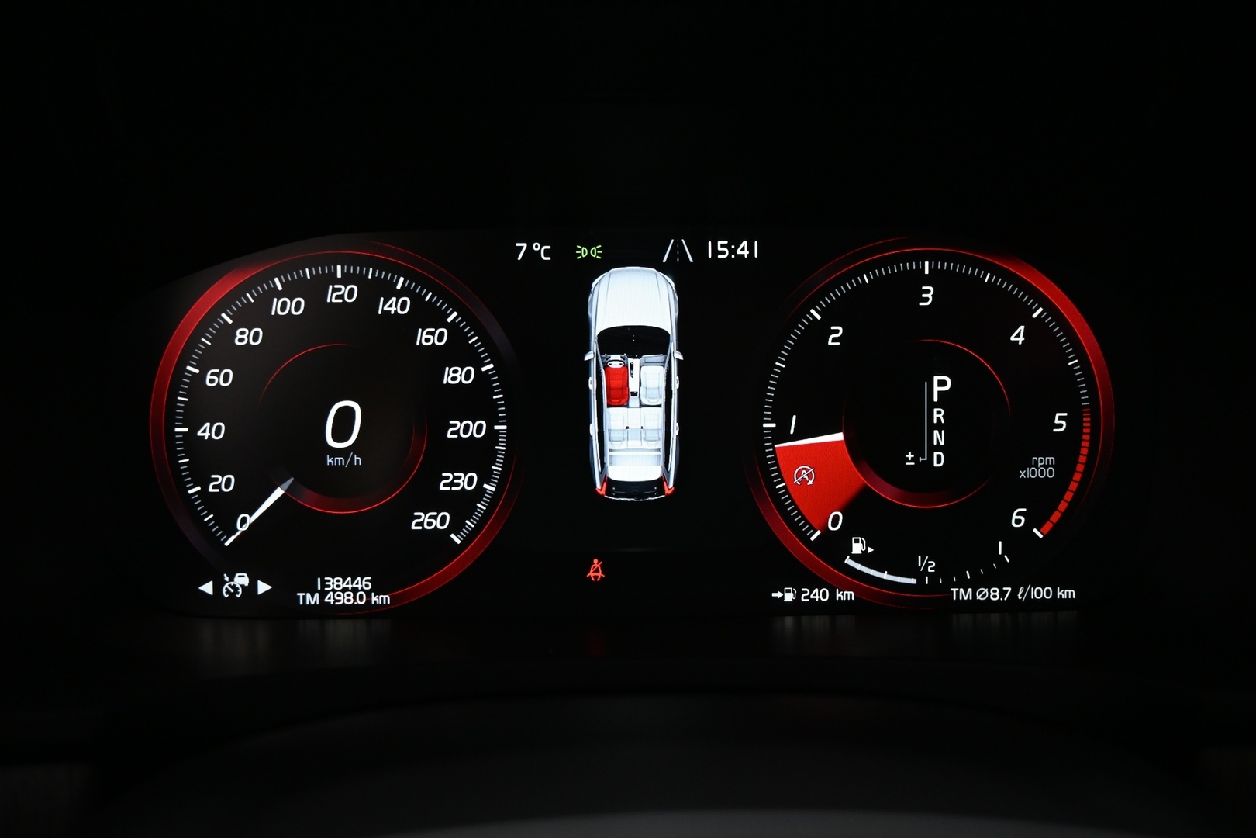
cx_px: 628
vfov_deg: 36.9
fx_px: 1256
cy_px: 419
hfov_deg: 53.1
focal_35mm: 36
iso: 1100
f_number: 4.2
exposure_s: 1/40
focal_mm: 24
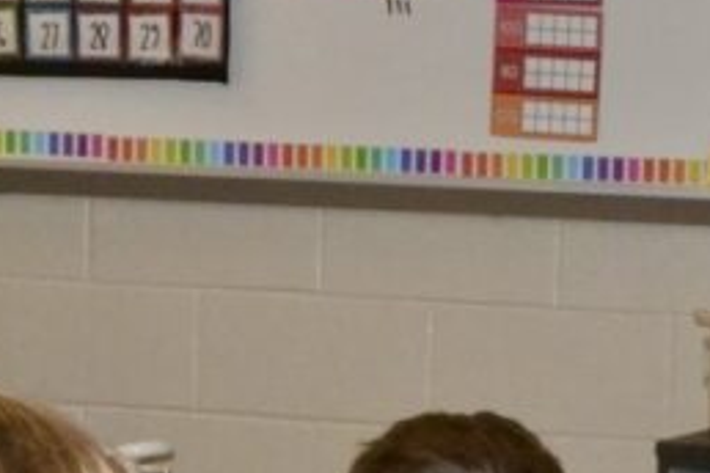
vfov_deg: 6.1
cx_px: 773
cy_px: 458
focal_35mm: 226
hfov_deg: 9.0
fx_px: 4457
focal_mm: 38
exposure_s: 1/60
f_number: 22
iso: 3200
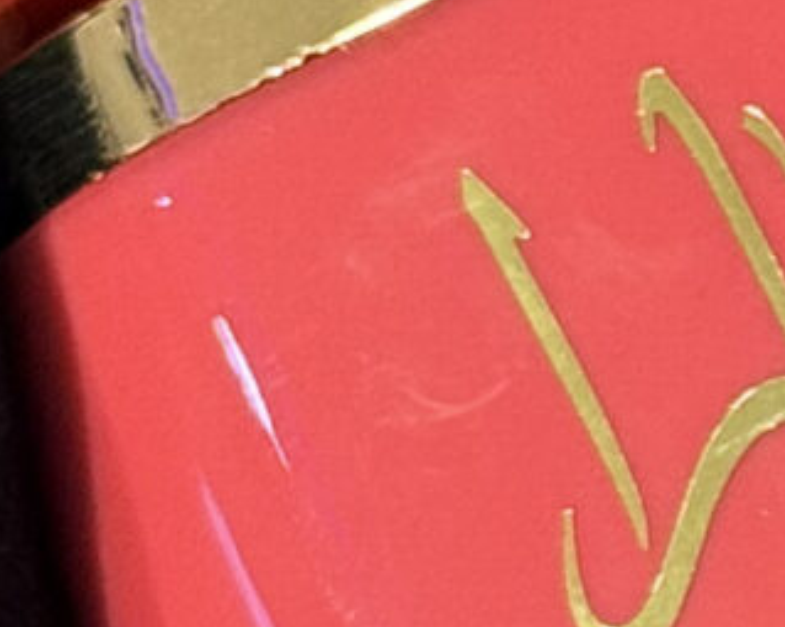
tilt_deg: -32.5
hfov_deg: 5.1
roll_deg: -7.3
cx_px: 1496
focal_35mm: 376
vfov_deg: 4.1
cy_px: 138
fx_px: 8733
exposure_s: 1/50
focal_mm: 6.76
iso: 160
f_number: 1.78
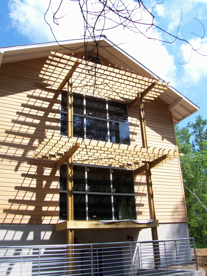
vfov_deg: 54.0
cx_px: 104
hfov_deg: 41.8
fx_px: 271
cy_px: 138
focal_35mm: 34
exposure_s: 1/301
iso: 80
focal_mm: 5.6
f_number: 5.1
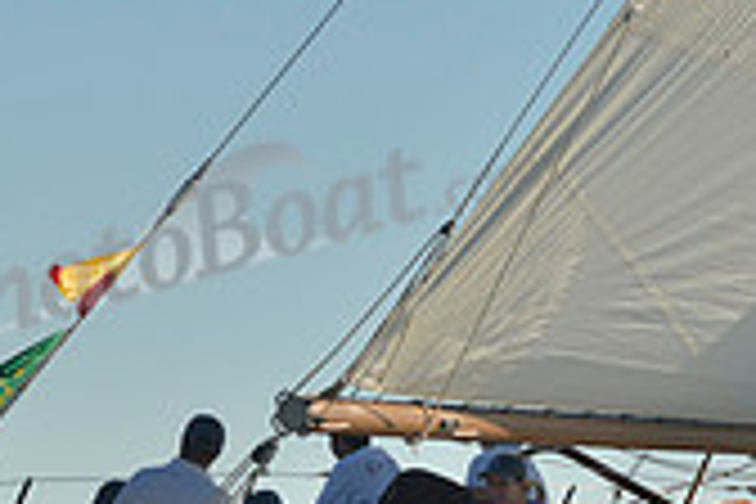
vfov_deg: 5.7
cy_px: 407
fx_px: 5082
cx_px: 778
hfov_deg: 8.5
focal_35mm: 242
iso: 400
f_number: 7.1
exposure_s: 1/1250
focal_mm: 70
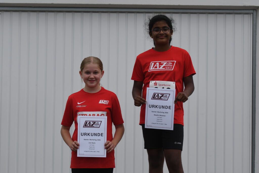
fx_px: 863
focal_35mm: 120
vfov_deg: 11.4
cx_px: 130
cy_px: 86
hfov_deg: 17.1
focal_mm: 80
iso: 400
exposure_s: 1/2000
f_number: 2.8
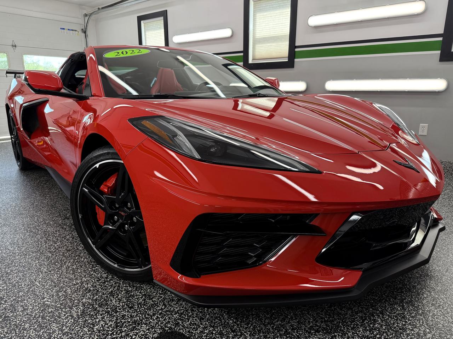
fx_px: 314
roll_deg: +0.3
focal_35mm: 24
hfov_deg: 71.6
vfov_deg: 56.8
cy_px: 170
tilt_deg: -14.6
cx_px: 226
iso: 125
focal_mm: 6.76
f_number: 1.78
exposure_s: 1/240
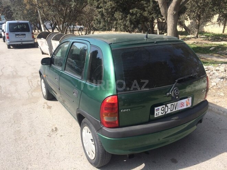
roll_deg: -0.3
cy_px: 85
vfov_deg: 48.2
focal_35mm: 29
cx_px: 114
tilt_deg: -21.3
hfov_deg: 61.7
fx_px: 190
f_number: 2.2
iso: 32
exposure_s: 1/1109
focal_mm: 4.15
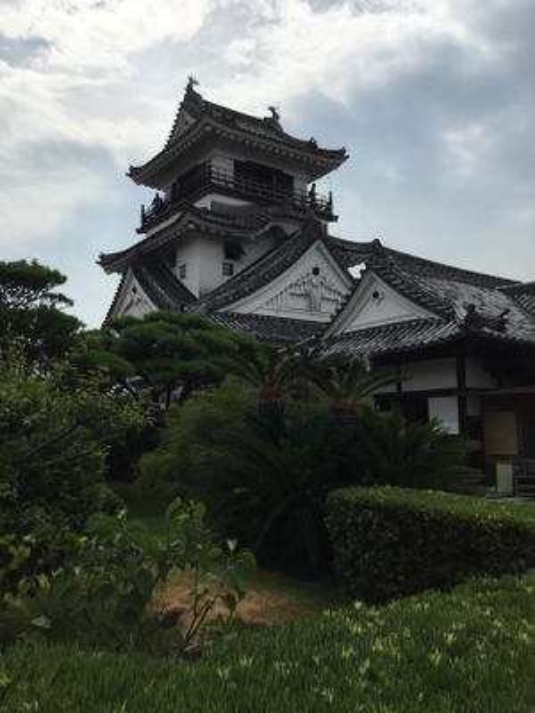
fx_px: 639
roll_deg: +1.0
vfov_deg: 58.4
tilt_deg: +6.8
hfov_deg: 45.4
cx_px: 268
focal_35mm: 31
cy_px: 356
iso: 25
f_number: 2.4
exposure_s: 1/3401
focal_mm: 3.3
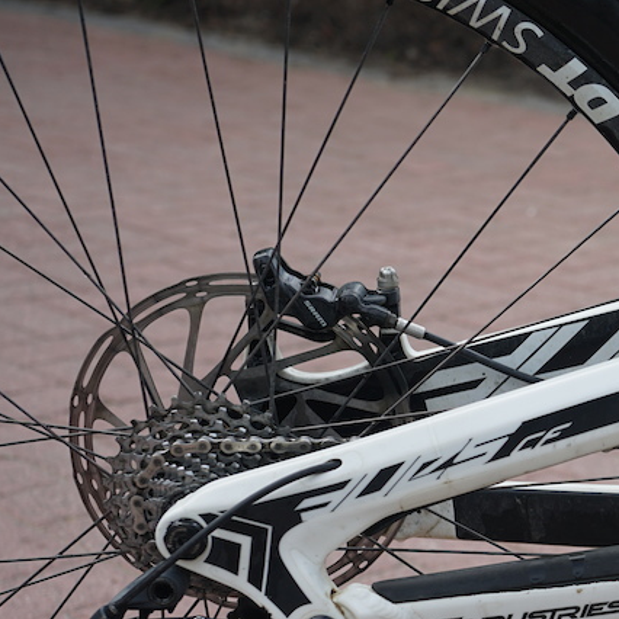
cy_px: 457
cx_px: 670
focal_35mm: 92
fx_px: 1861
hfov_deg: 18.2
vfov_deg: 18.8
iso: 100
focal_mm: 45
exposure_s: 1/200
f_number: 5.6
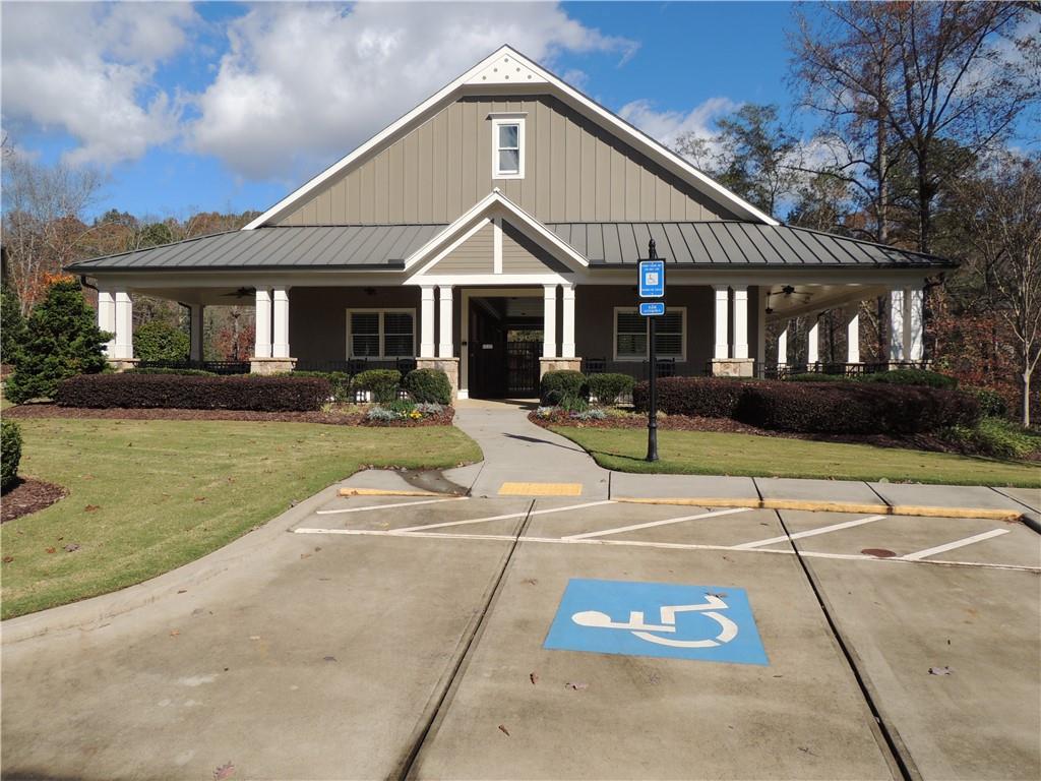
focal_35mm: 24
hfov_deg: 71.6
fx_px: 722
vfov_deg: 56.8
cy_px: 390
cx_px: 520
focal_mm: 4.3
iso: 100
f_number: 3.3
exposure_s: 1/1600
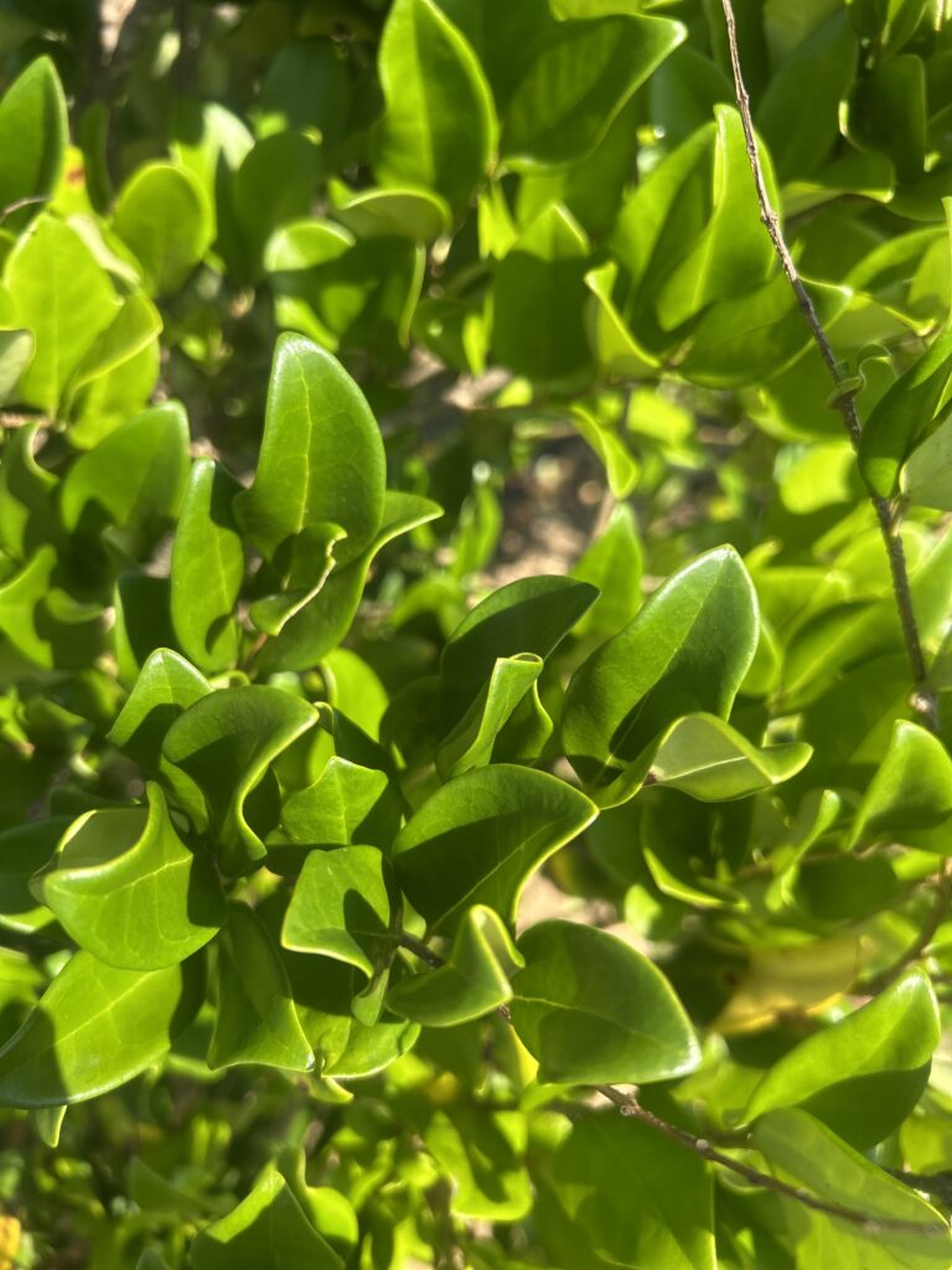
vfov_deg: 67.3
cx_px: 476
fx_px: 953
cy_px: 635
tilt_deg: -45.1
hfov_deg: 53.1
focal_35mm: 26
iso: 50
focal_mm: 5.7
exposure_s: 1/1171
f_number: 1.5
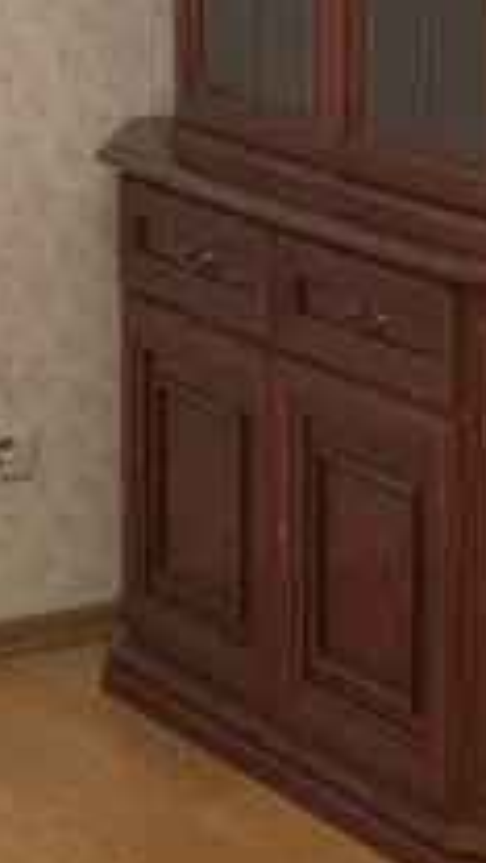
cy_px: 83
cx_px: 1375
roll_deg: -2.4
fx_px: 3345
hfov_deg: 7.5
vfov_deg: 14.6
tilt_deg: -7.8
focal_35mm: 146
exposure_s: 1/10
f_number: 2.2
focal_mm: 4.15
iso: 125
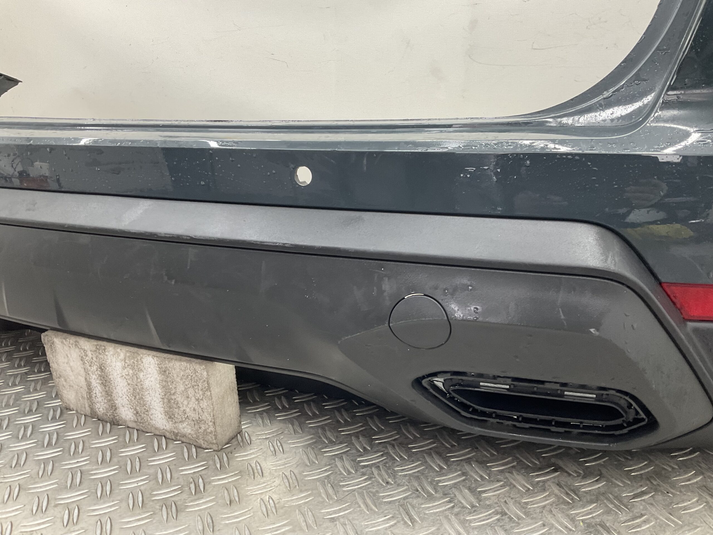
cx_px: 356
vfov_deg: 48.2
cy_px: 268
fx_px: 597
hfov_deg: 61.7
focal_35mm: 29
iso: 64
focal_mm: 3
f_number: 1.8
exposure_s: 1/100
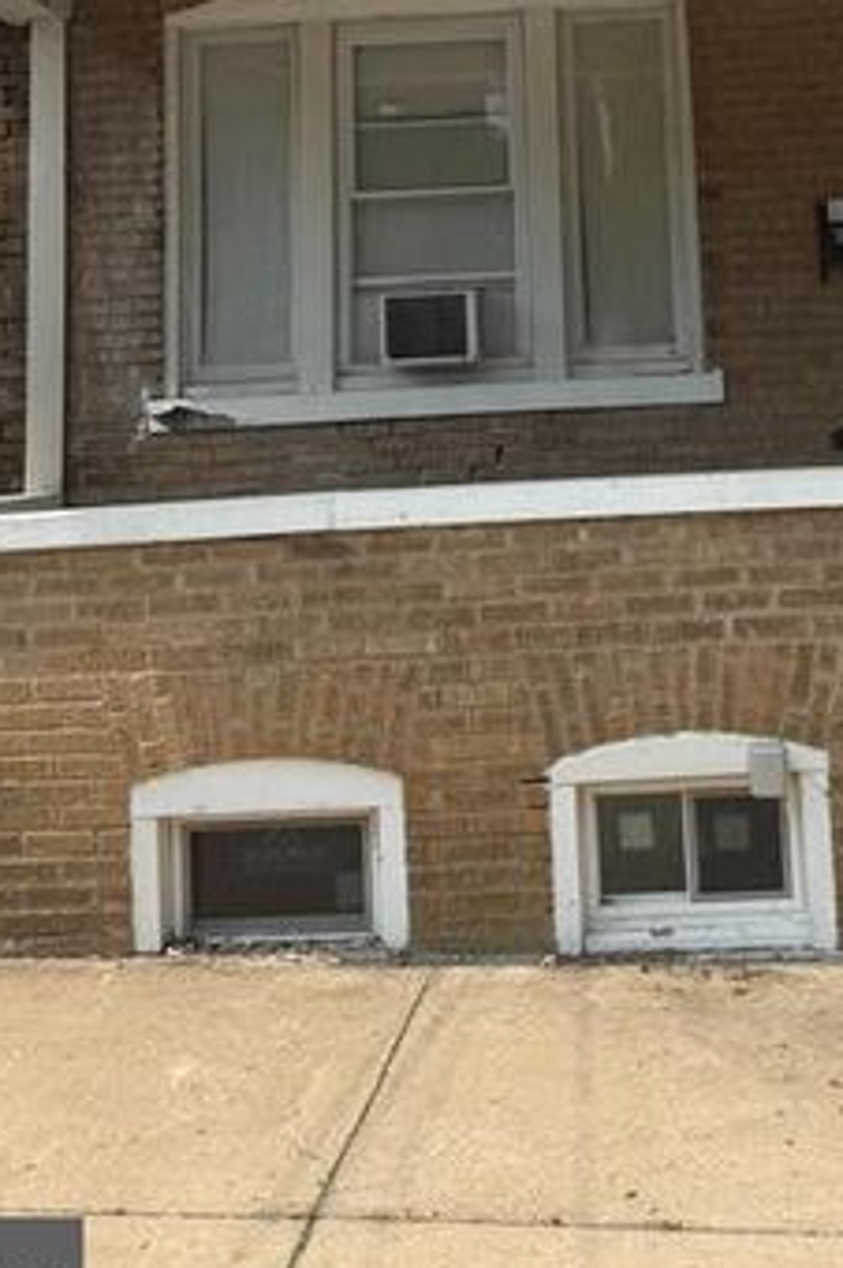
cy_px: 106
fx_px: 1725
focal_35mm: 49
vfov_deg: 37.5
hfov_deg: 27.2
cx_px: 612
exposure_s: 1/3953
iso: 80
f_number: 1.78
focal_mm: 6.76
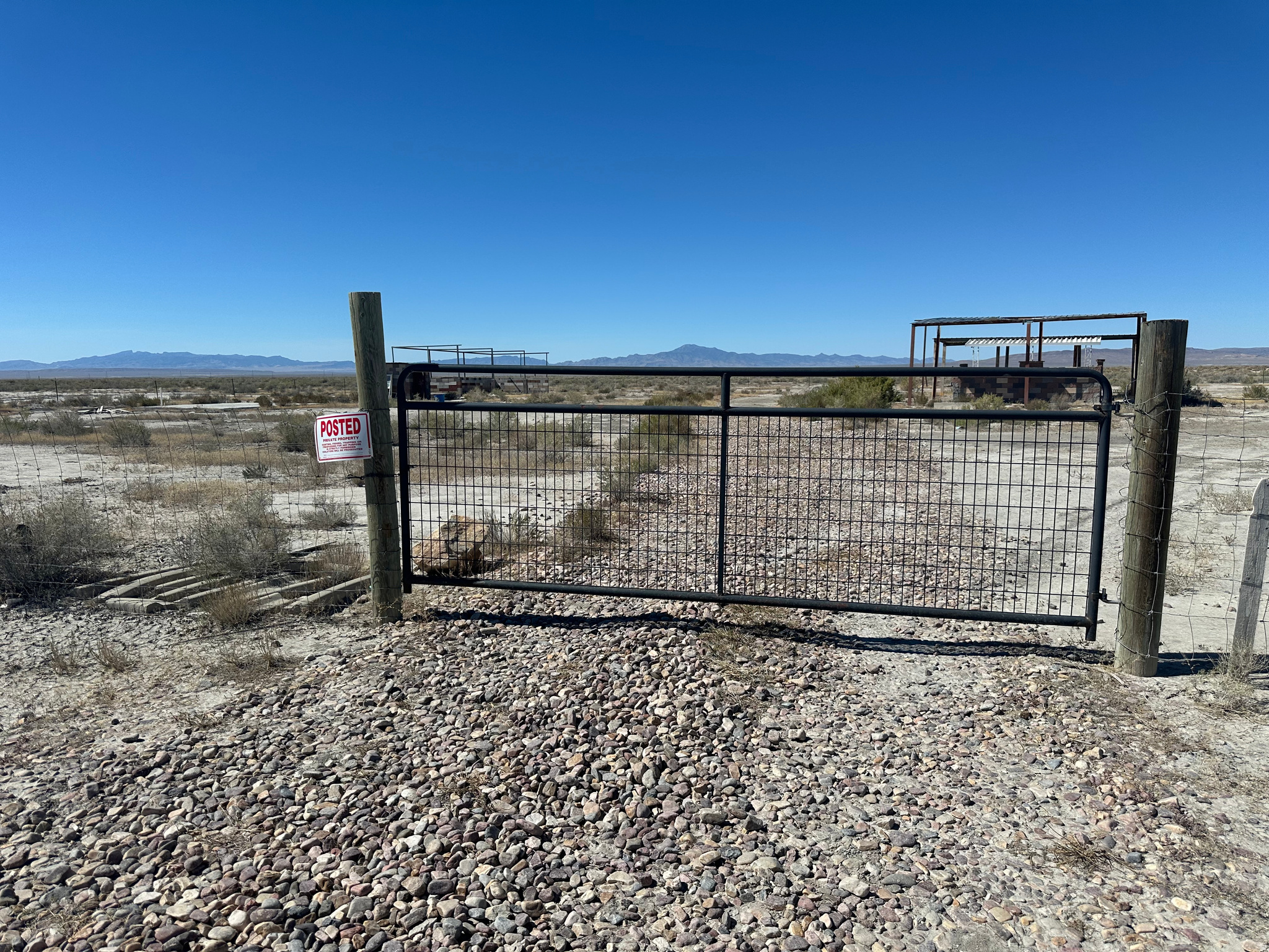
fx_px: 880
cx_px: 634
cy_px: 476
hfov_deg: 71.6
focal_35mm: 24
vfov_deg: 56.8
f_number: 1.78
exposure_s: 1/8929
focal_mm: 6.86
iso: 80
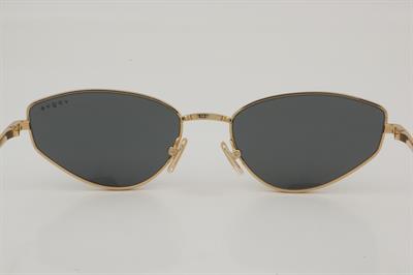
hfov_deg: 24.6
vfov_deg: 16.5
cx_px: 206
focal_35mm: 82
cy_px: 138
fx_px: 946
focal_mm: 55
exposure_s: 1/3
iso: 100
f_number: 32
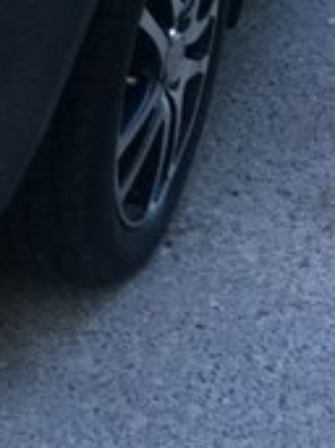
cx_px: 97
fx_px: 1085
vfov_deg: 20.7
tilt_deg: -8.2
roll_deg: -2.7
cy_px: -173
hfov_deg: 17.5
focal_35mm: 84
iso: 200
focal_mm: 4.15
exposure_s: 1/33
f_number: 2.2
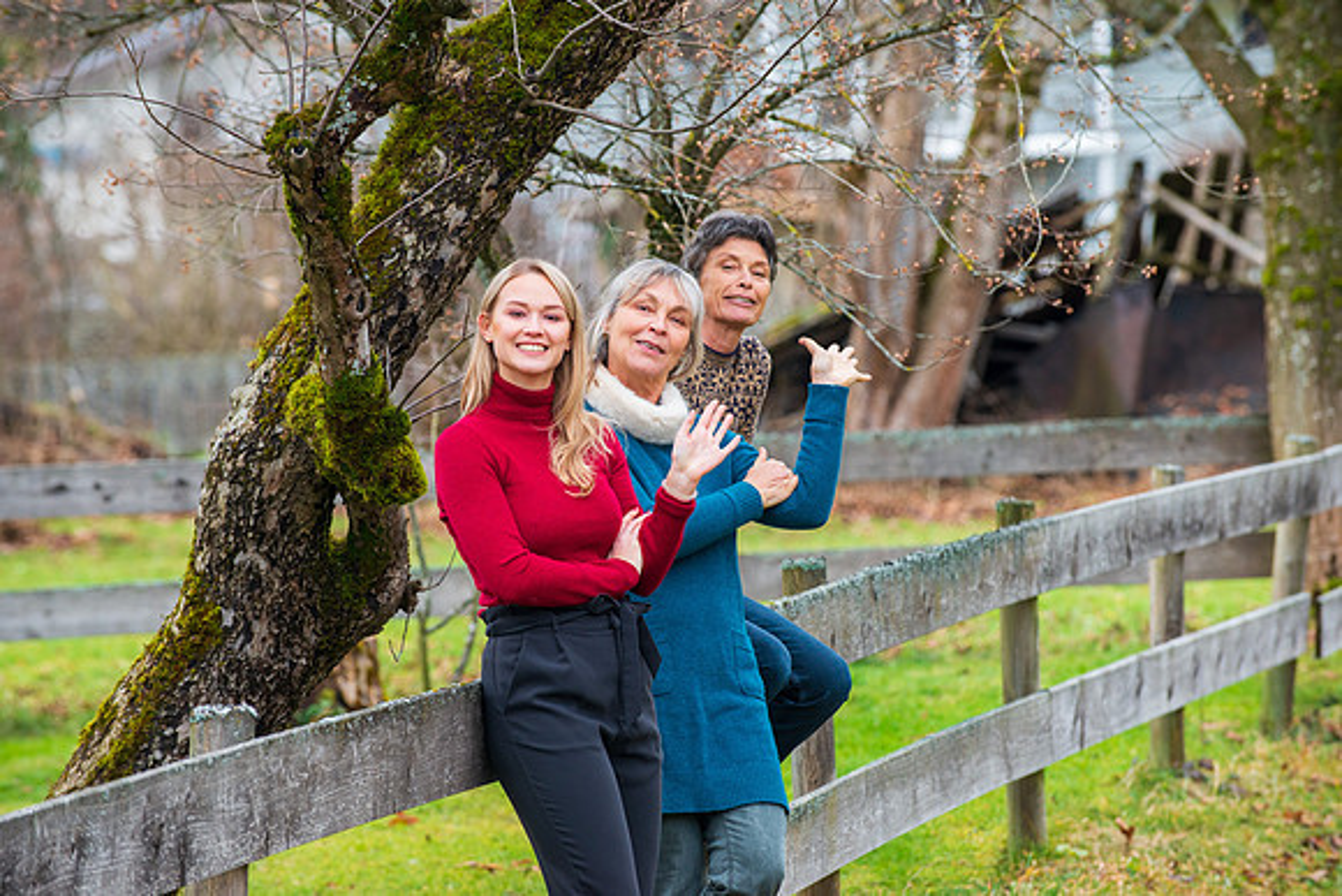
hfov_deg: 10.3
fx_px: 7457
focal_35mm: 200
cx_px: 671
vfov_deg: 6.9
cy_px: 448
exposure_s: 1/160
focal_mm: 200
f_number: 6.3
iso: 800
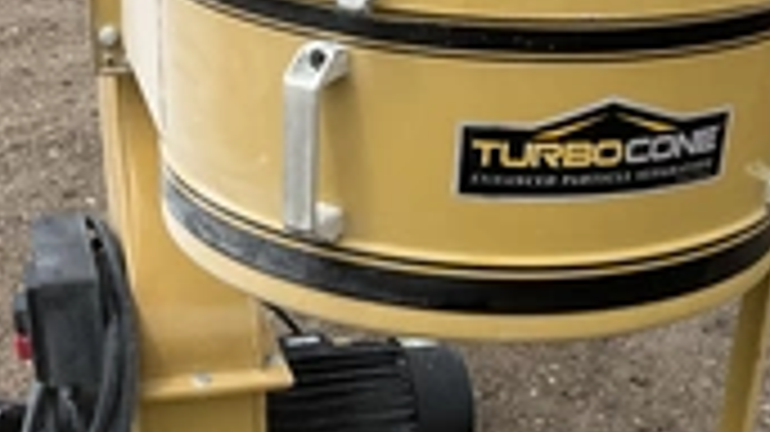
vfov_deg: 16.0
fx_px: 1510
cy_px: 418
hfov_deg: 28.6
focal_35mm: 74
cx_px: 428
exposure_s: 1/1451
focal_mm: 3
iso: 25
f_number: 1.8
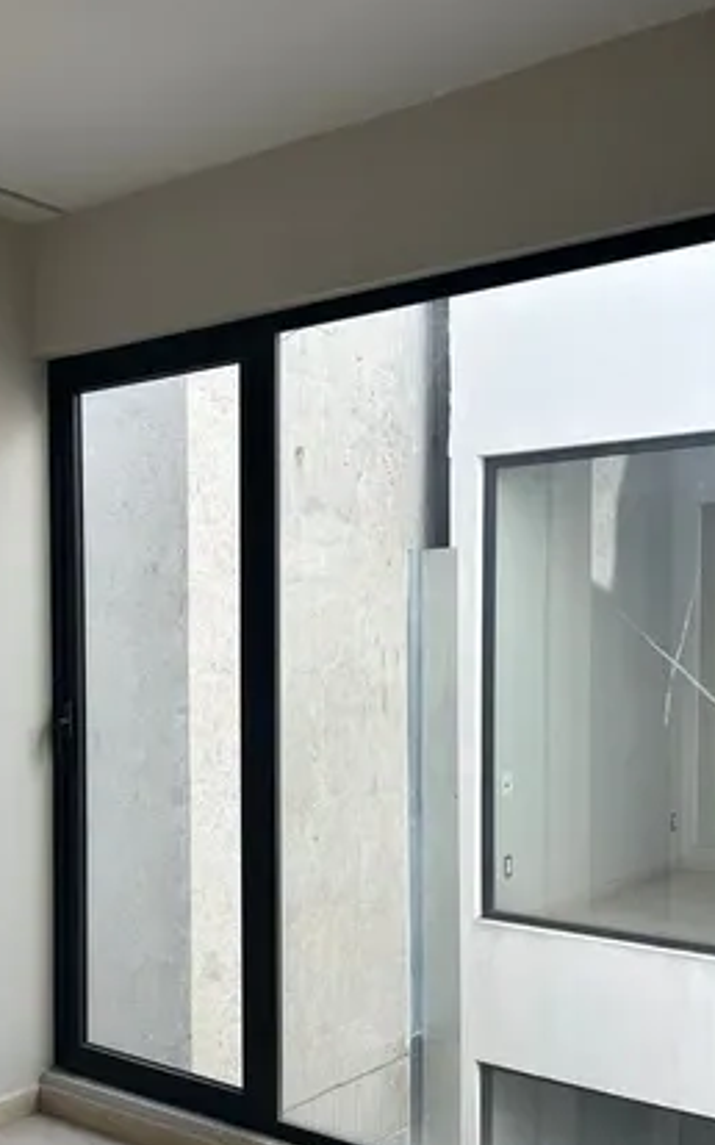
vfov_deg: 48.9
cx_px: 244
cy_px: 710
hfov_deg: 31.7
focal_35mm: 40
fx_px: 1248
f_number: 1.5
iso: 50
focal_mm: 5.7
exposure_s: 1/480
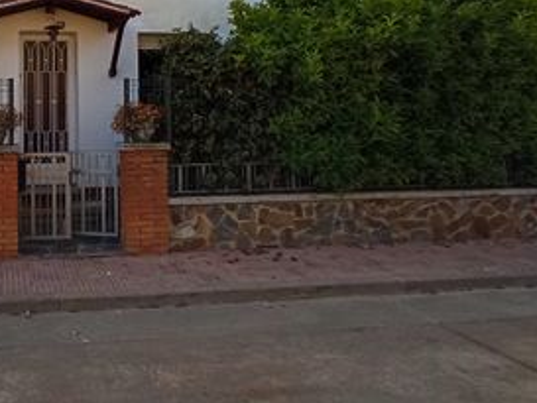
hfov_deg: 48.7
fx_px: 512
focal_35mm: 33
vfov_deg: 40.5
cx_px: 41
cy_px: 61
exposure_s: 1/1330
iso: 111
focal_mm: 1.65
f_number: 2.2
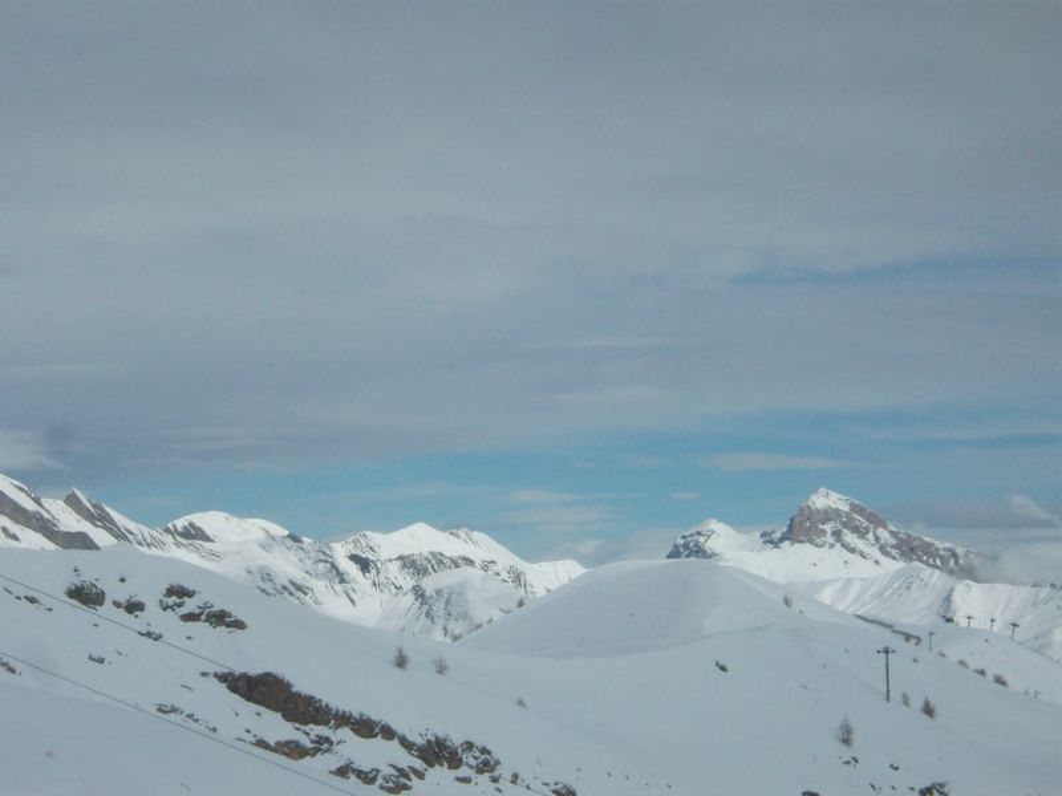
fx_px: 3129
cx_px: 531
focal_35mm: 102
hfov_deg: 19.3
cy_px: 398
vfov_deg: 14.5
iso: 80
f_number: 10
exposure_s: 1/800
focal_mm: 17.1
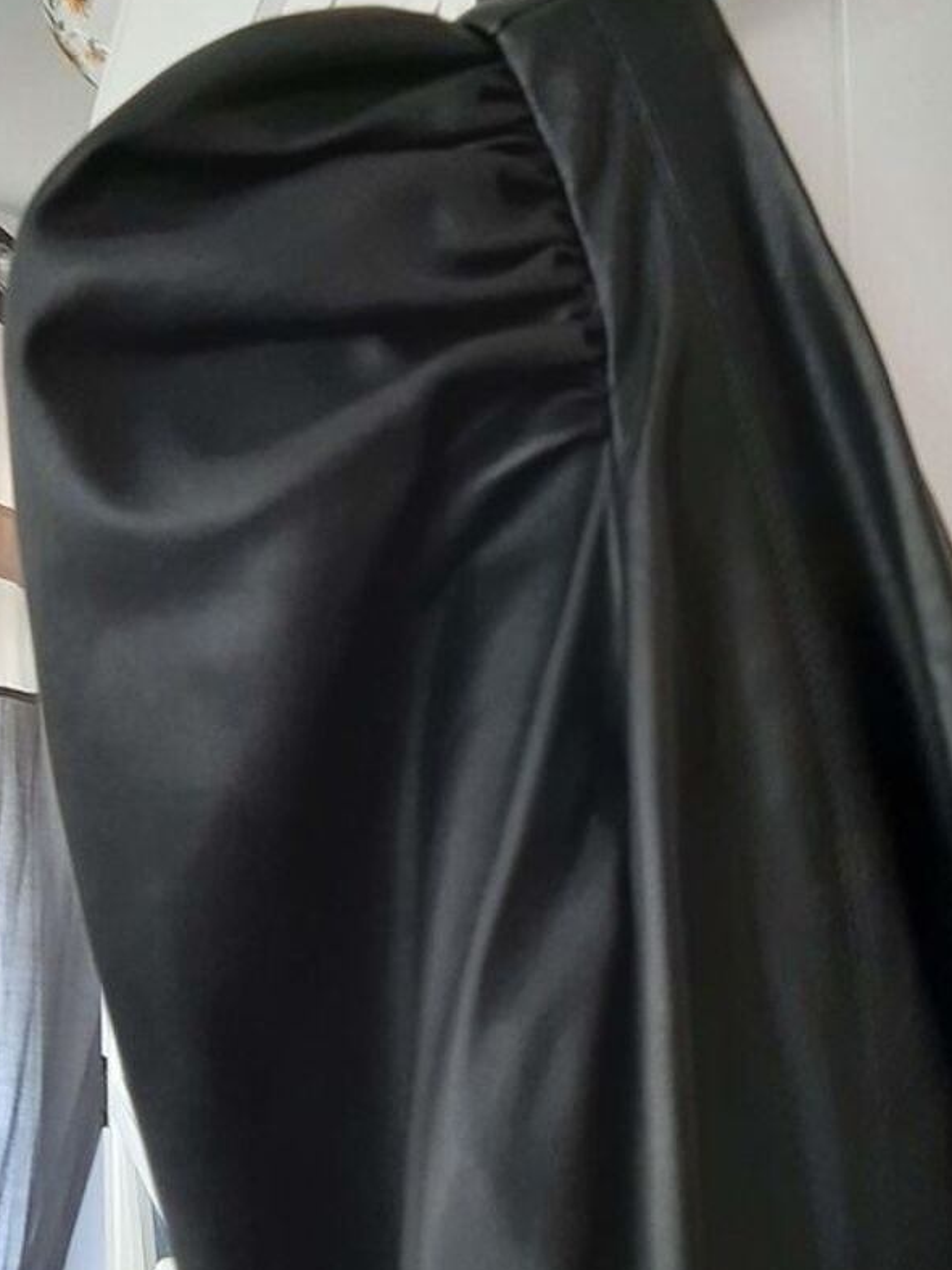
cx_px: 580
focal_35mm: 44
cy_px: 613
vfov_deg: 42.9
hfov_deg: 32.8
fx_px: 1613
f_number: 1.7
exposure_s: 1/50
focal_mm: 3.93
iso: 100
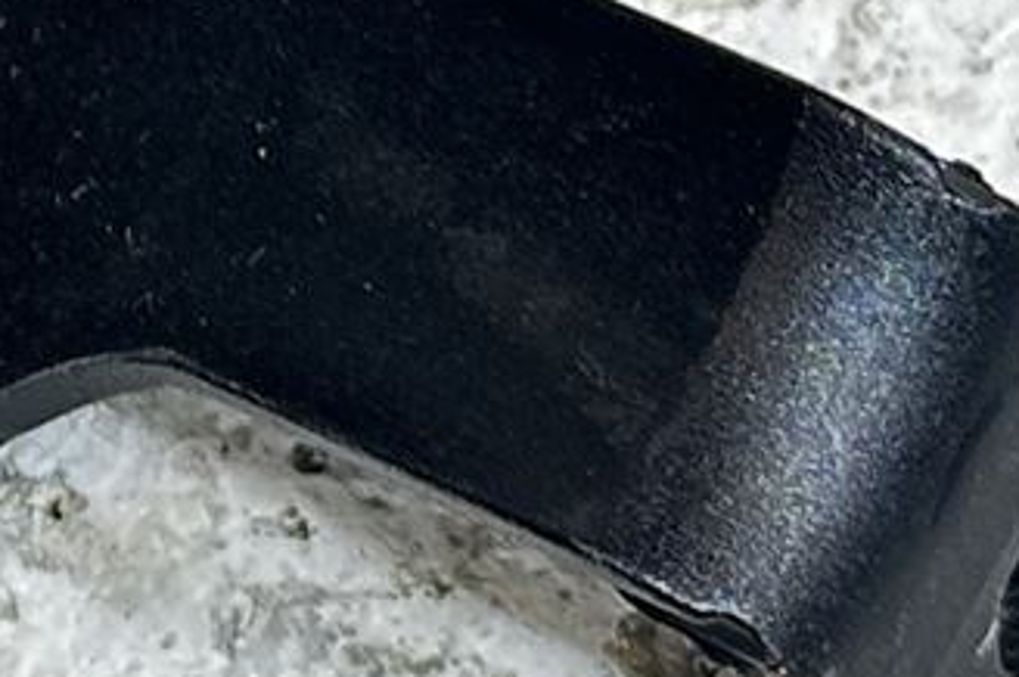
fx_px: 8822
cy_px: -370
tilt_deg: -53.5
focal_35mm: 312
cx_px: -208
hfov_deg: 6.6
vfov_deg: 4.4
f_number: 1.78
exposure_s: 1/50
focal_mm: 6.86
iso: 200
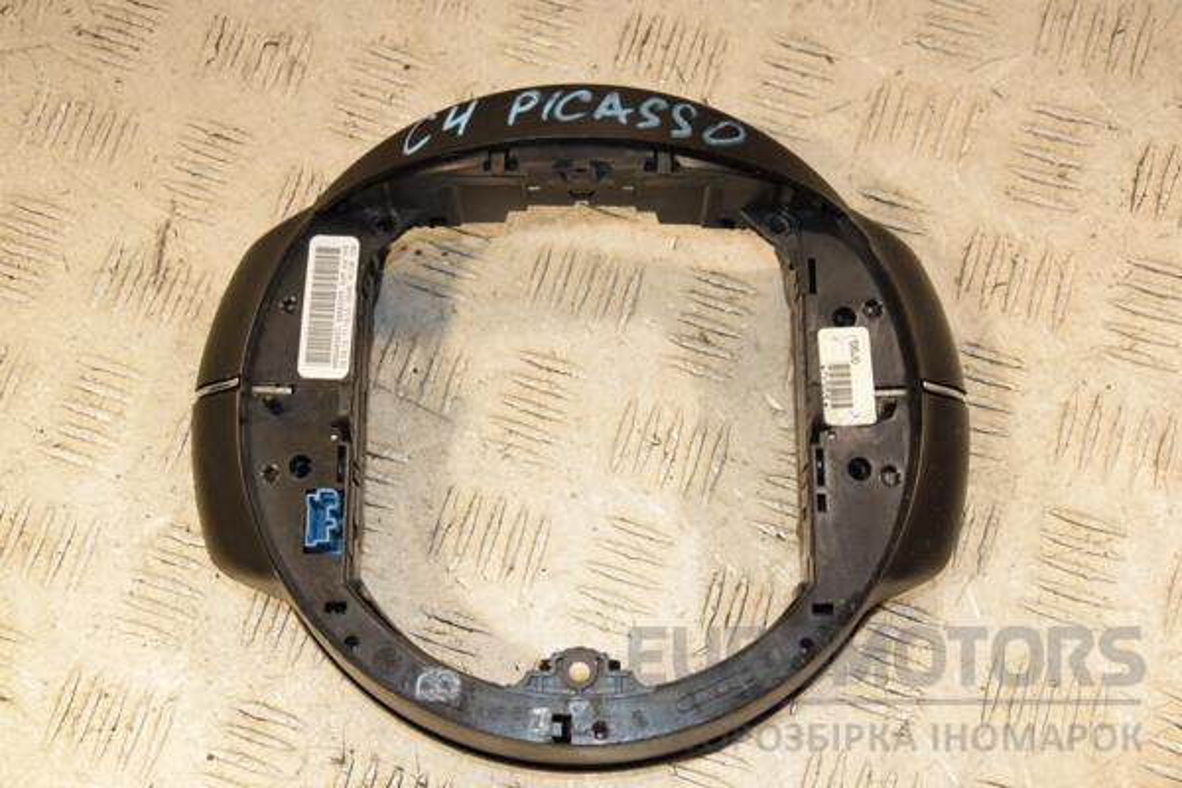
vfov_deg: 25.8
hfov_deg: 37.9
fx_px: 1724
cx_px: 591
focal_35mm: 52
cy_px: 394
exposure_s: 1/200
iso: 800
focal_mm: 35
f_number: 7.1
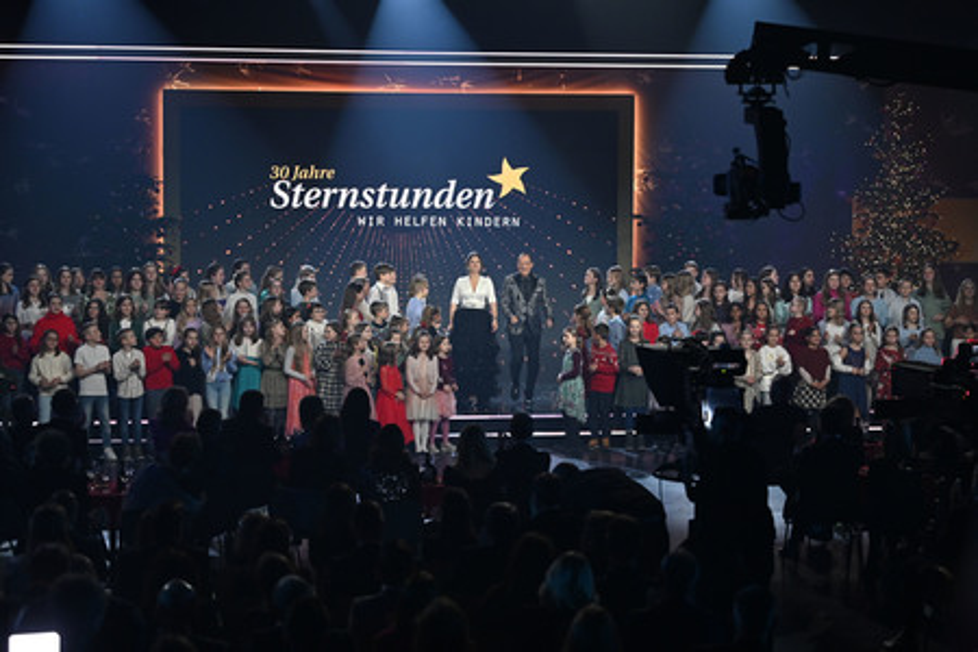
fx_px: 1902
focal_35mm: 70
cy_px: 326
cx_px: 489
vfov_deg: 19.5
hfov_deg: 28.8
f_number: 2.8
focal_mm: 70
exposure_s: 1/400
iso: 2000
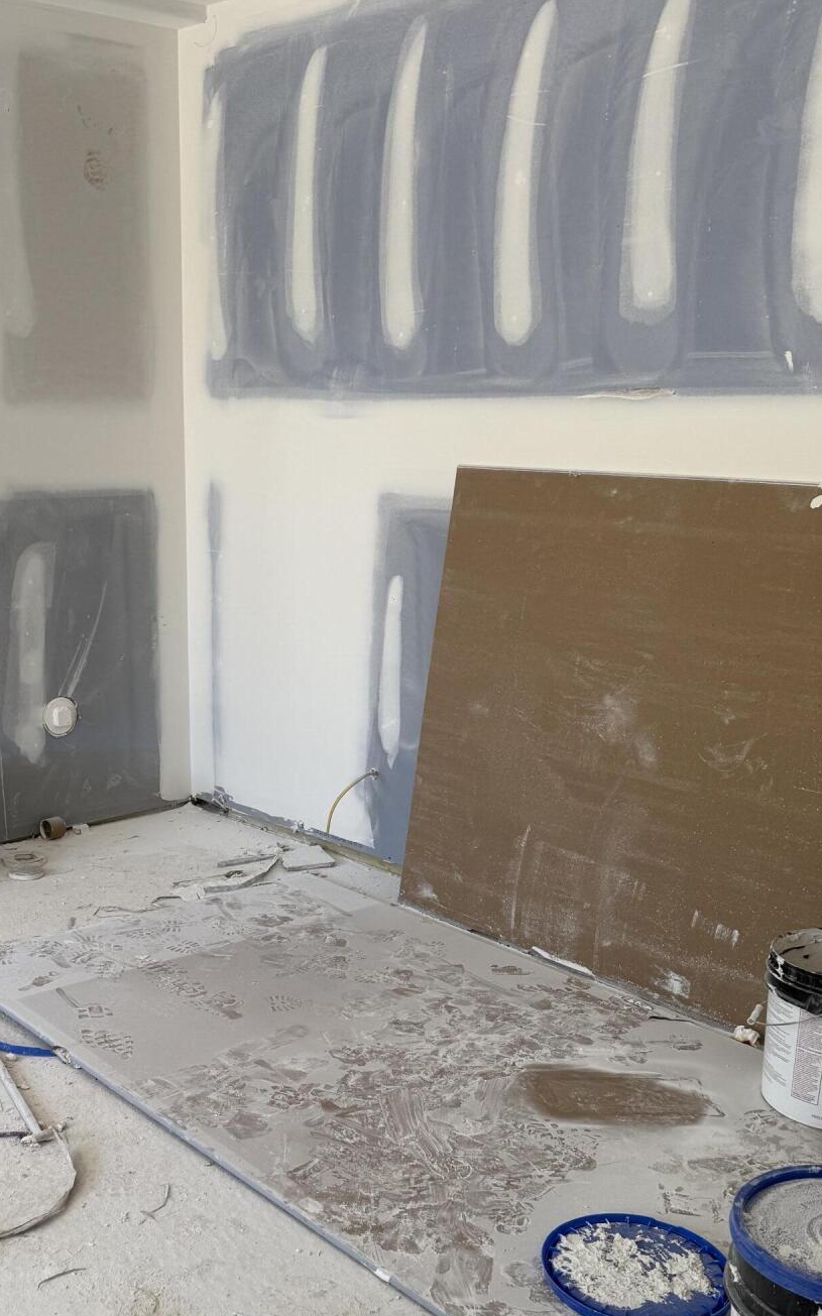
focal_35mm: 39
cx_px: 290
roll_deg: -1.2
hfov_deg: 32.5
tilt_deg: -15.5
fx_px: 1399
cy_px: 814
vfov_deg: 50.0
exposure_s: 1/252
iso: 64
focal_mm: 6.76
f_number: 1.78
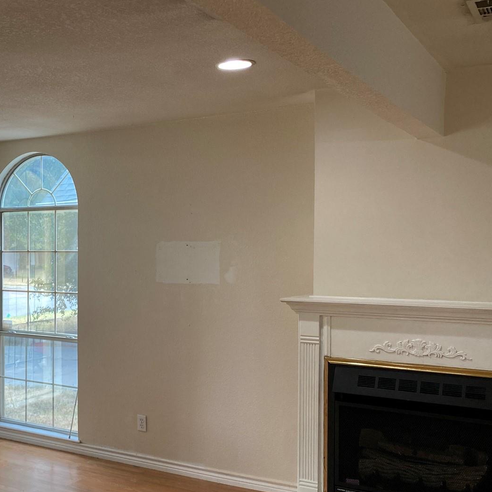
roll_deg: +0.1
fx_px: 724
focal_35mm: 45
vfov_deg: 37.5
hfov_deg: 35.0
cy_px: 263
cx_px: 35
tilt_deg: -3.4
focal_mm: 4.25
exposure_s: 1/120
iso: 100
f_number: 1.8
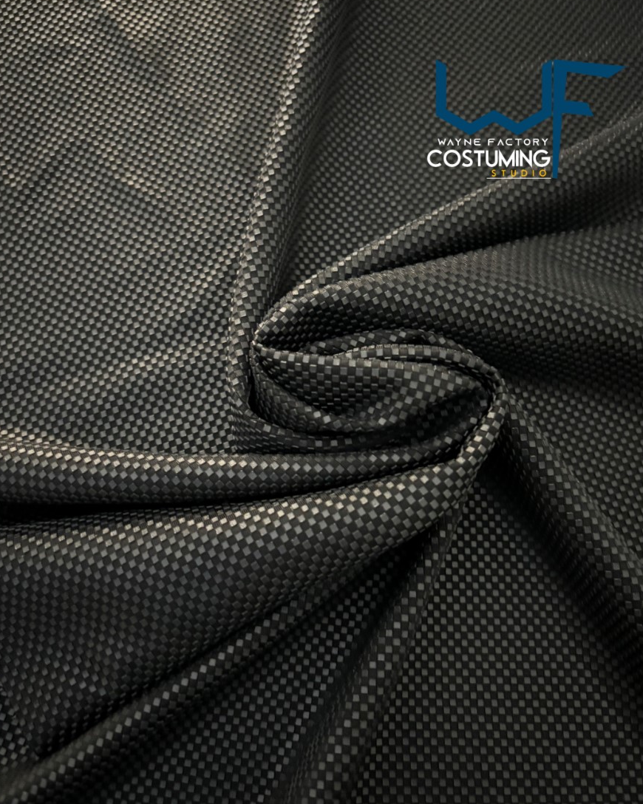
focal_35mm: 28
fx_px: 666
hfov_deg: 51.5
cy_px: 409
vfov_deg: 62.2
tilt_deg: -72.8
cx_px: 324
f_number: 1.6
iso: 2000
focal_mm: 5.96
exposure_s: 1/16
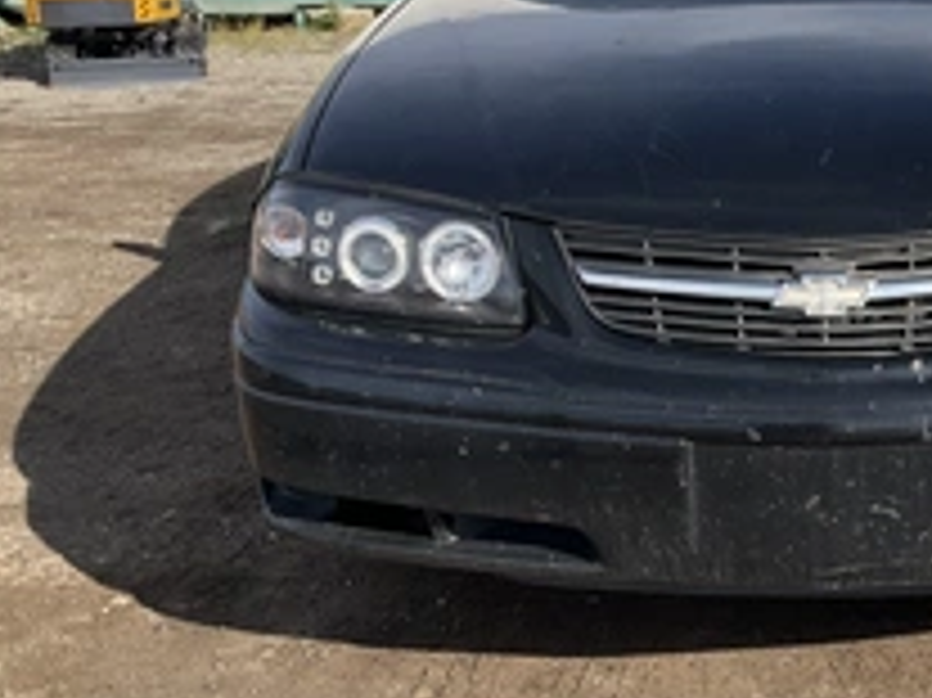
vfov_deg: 25.9
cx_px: 765
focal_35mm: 56
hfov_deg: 33.2
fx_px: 1507
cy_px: 234
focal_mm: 3
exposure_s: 1/1912
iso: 25
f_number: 1.8
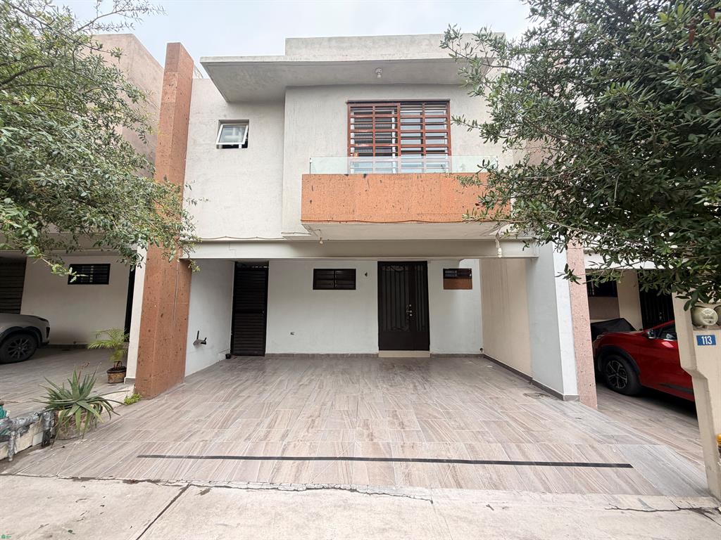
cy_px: 270
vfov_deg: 85.7
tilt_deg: +6.3
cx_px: 360
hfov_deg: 102.1
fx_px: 292
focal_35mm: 14
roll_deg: +0.6
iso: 64
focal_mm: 2.22
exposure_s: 1/209
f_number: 2.2
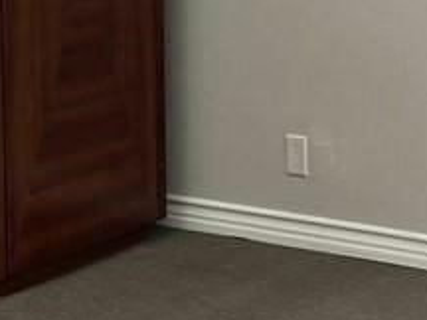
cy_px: -162
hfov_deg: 14.4
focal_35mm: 123
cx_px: 726
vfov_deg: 11.5
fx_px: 1517
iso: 50
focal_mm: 4.25
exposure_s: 1/120
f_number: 1.8
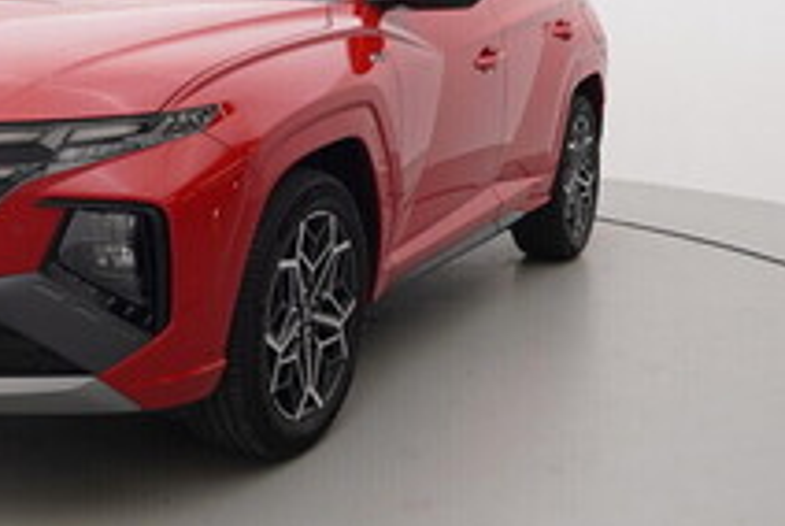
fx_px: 1273
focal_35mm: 58
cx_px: 209
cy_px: 72
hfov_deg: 33.7
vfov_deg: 22.9
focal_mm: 15
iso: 200
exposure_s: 1/80
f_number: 5.6
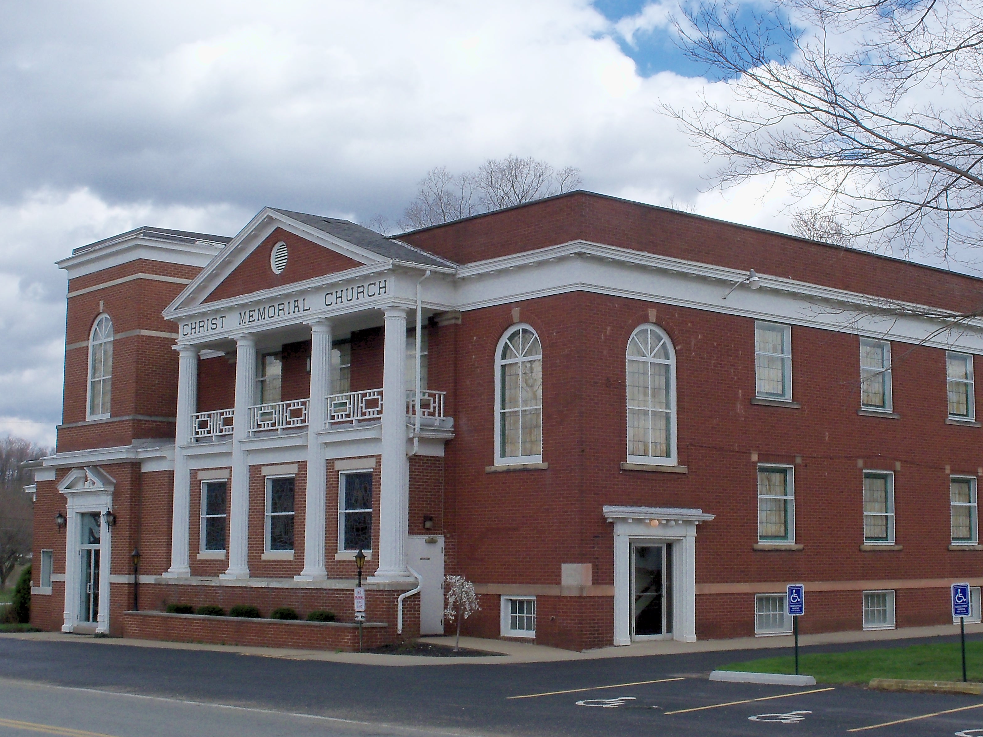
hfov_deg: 32.6
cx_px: 579
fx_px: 1676
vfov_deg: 24.8
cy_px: 357
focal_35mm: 59
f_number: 5.8
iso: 160
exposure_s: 1/320
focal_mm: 8.3
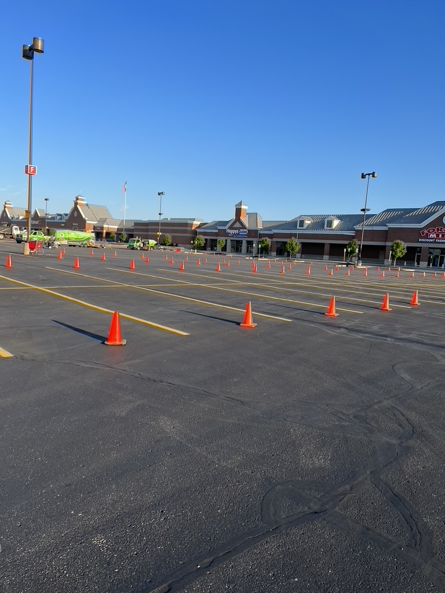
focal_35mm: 26
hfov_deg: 53.1
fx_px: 446
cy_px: 296
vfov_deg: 67.3
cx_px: 222
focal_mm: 5.7
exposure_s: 1/2123
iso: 50
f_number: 1.5
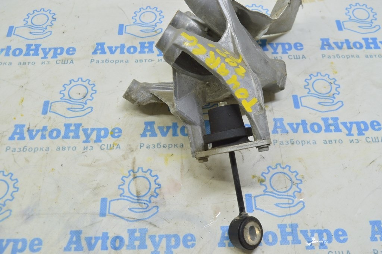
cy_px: 127
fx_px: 382
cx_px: 191
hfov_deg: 53.2
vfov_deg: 36.8
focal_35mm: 36
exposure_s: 1/20
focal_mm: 24
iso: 400
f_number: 5.6
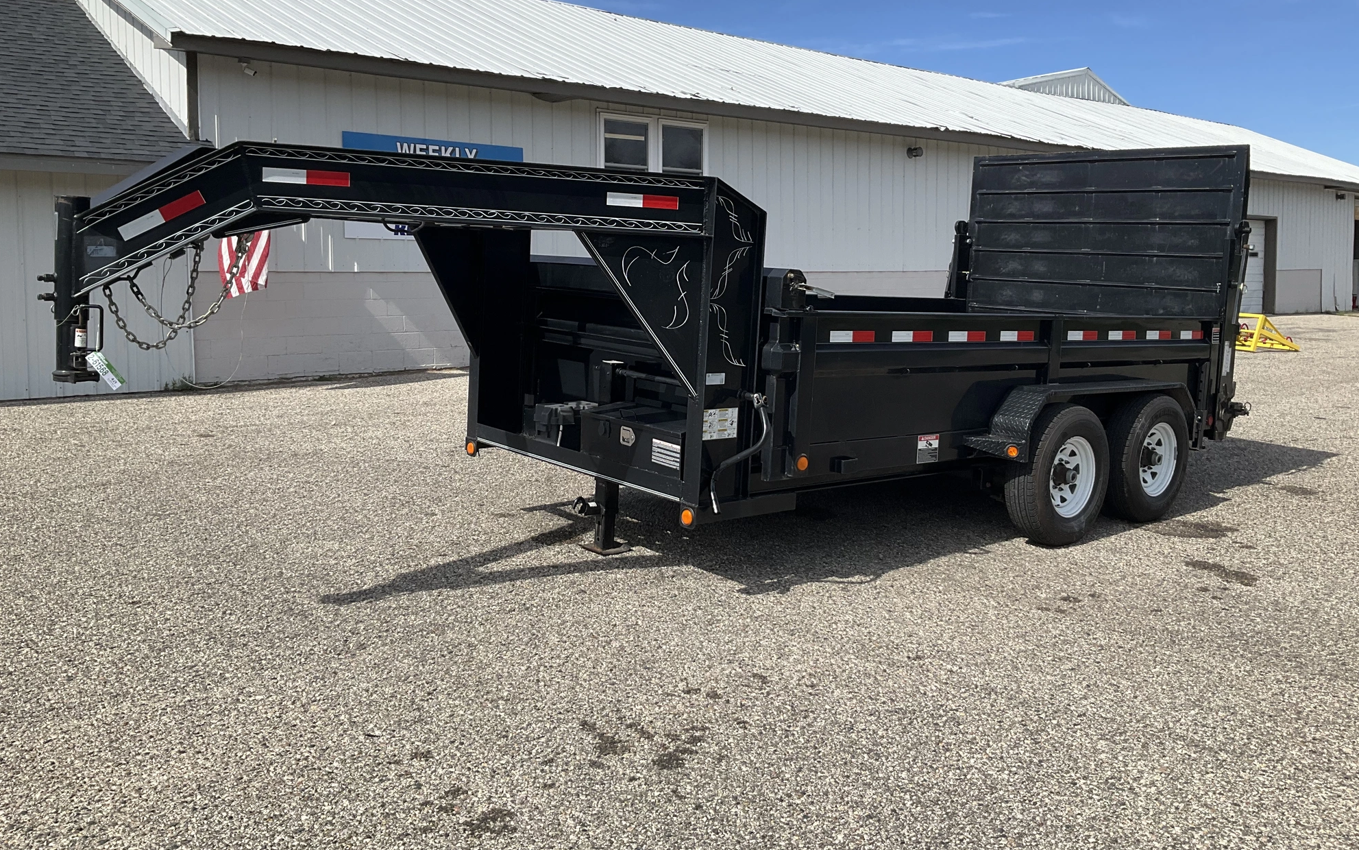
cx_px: 682
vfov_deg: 40.5
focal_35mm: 31
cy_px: 347
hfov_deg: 61.2
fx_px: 1148
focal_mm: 3
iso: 25
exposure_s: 1/2058
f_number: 1.8
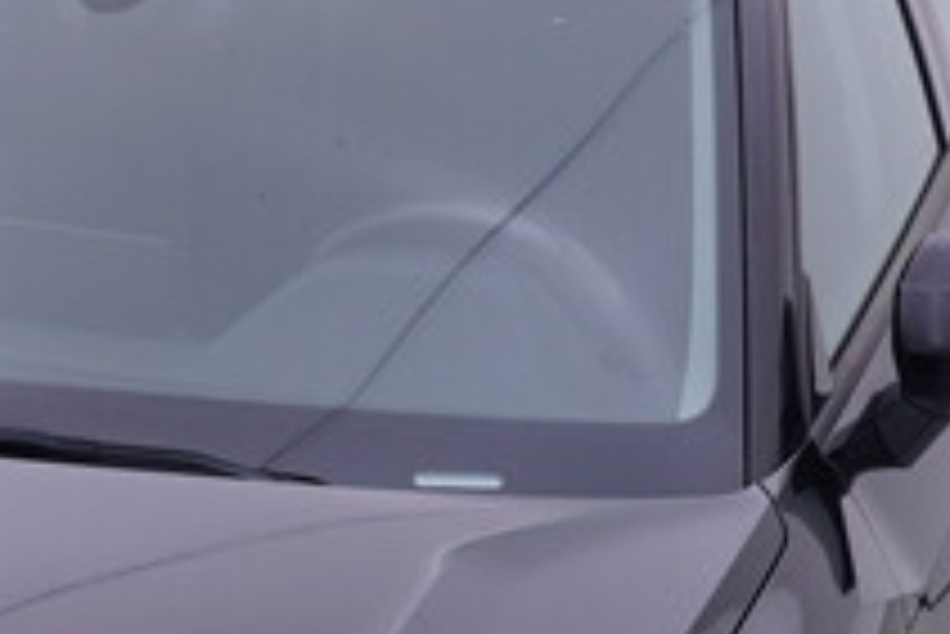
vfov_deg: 8.9
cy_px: 630
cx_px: 14
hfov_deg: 13.2
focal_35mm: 153
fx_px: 4051
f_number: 5
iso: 200
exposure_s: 1/80
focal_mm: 15
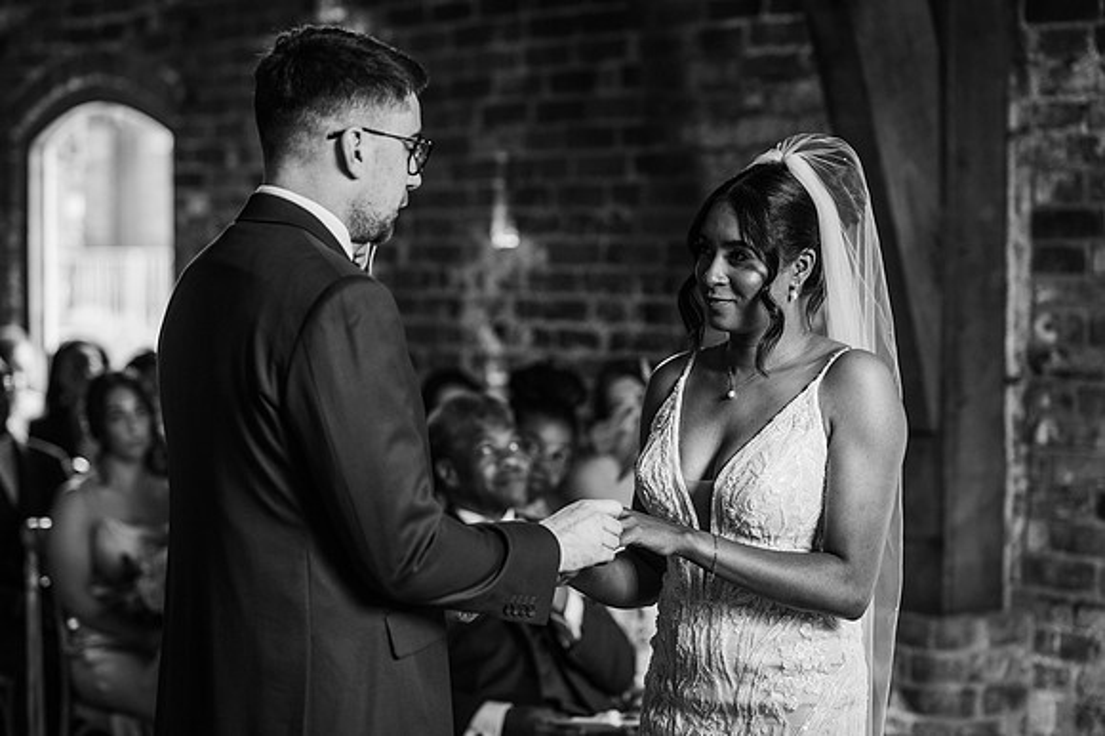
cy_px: 368
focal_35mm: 85
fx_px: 2607
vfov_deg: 16.1
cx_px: 552
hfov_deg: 23.9
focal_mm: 85
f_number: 2.5
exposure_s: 1/200
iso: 560
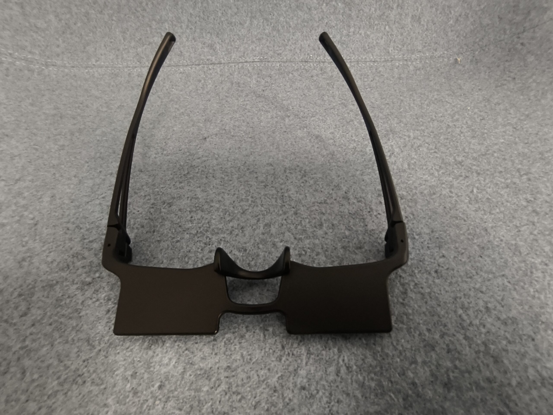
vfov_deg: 78.1
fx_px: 256
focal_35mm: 16
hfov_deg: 94.5
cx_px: 276
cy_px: 208
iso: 640
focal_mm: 1.65
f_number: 2.2
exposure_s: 1/25
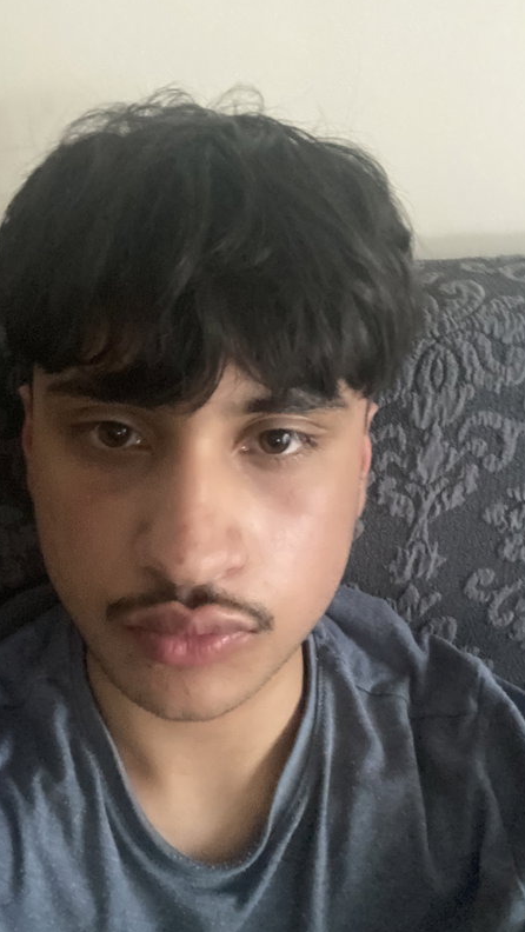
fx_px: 816
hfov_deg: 35.4
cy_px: 465
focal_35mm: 33
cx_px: 179
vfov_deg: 59.5
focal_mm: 2.71
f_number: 2.2
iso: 1250
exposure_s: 1/15
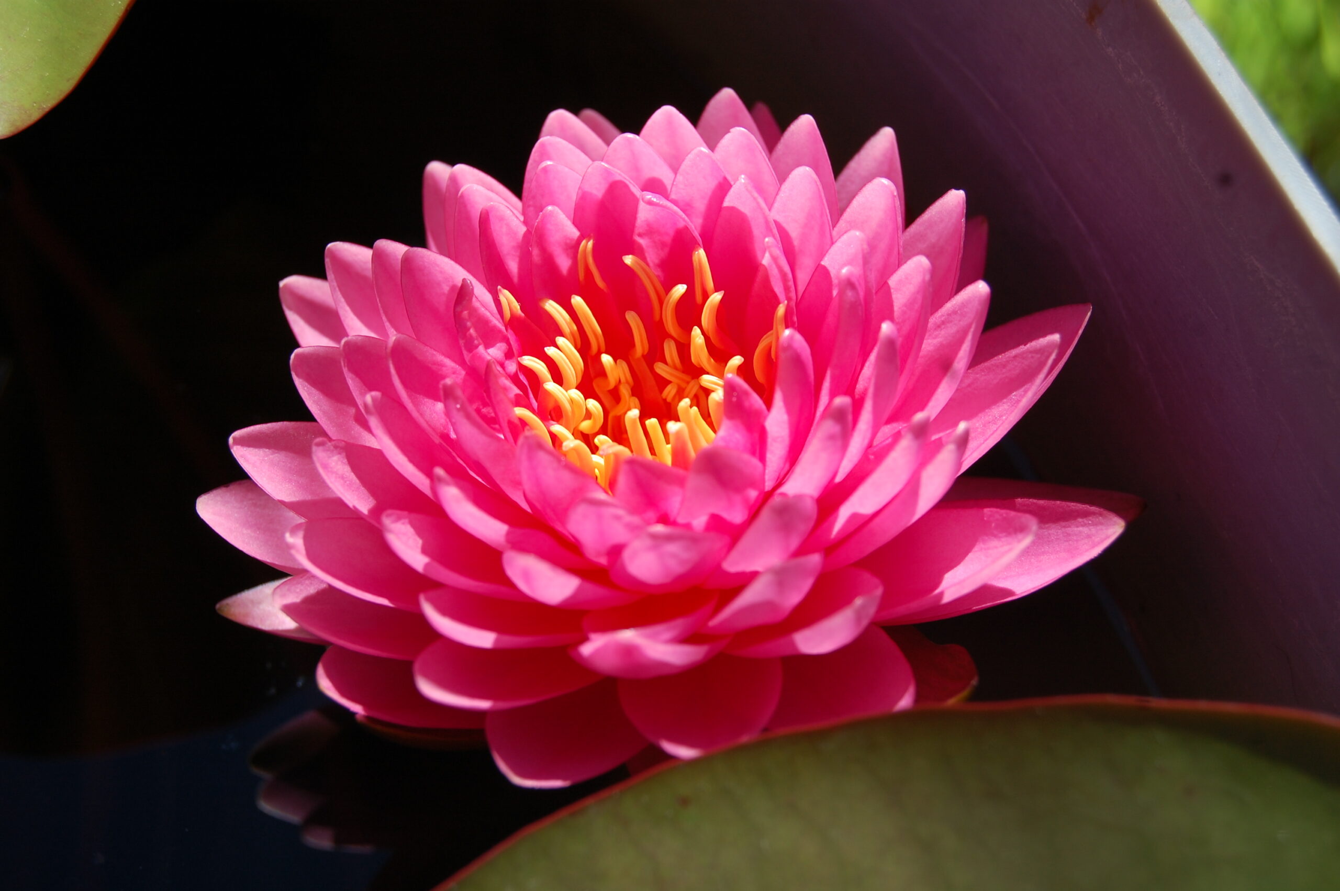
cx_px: 670
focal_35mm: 68
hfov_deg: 29.9
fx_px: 2510
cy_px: 446
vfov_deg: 20.1
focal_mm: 45
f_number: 9
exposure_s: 1/320
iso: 200
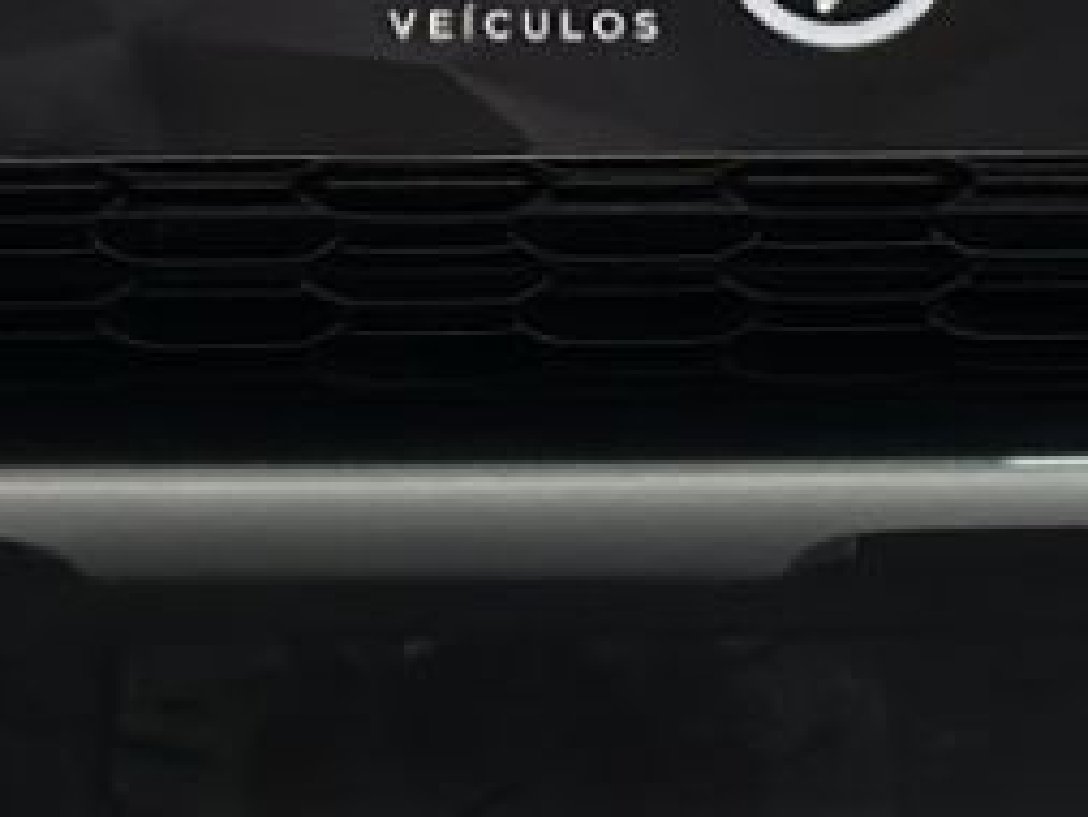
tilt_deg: -9.0
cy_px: -1385
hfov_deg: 5.4
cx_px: 335
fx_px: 11446
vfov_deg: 4.0
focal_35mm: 364
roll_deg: +0.5
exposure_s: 1/120
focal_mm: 6.86
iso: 100
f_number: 1.78
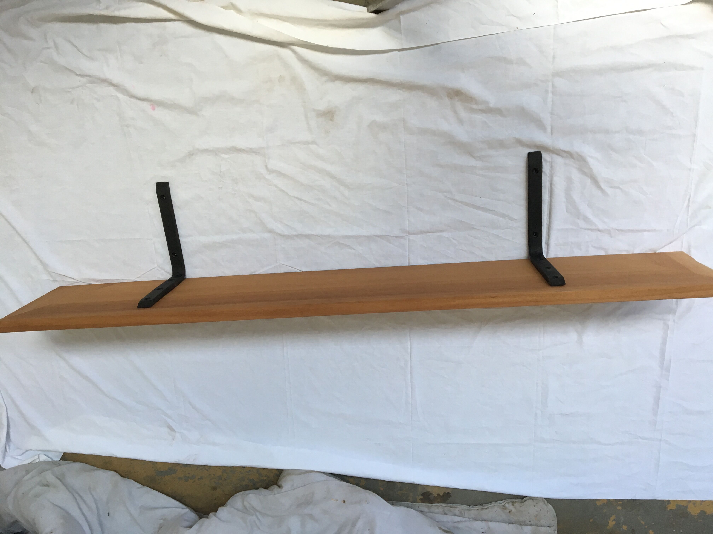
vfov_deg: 48.2
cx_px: 356
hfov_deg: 61.7
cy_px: 267
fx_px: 597
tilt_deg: -71.4
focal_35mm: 29
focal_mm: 4.15
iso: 64
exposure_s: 1/33
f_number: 2.2
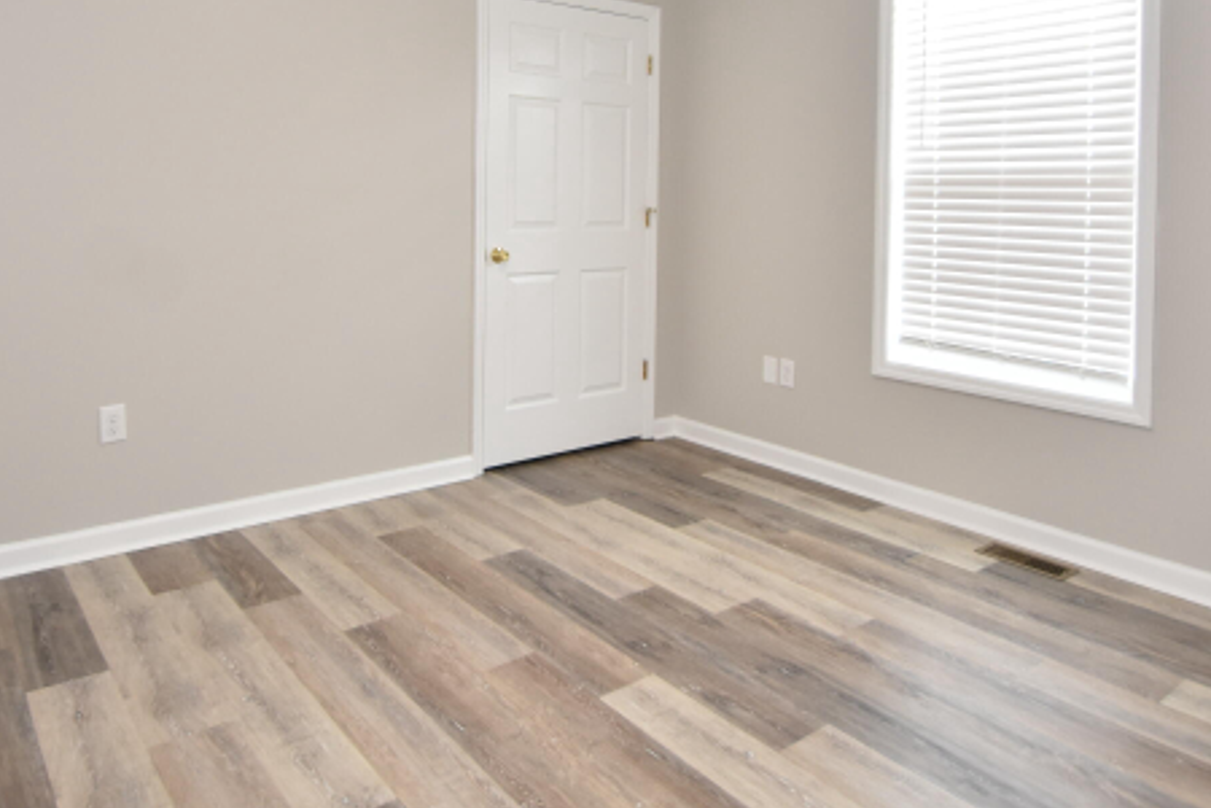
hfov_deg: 71.5
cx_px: 587
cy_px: 189
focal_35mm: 25
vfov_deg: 49.0
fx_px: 841
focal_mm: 10
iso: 800
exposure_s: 1/160
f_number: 3.5
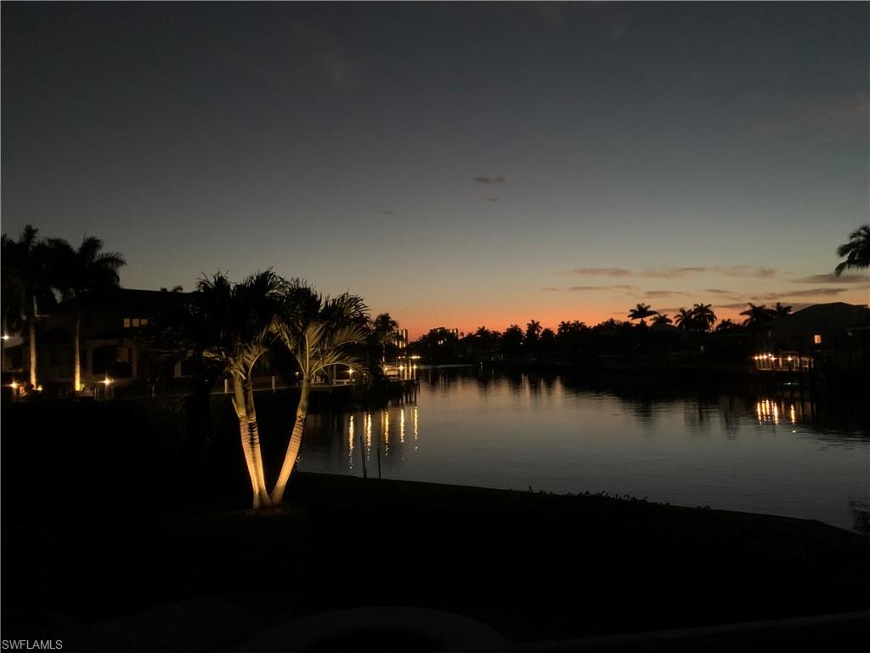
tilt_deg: +2.9
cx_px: 435
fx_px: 653
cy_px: 326
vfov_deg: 53.1
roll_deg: +1.5
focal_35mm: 26
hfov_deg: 67.3
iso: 1000
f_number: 1.8
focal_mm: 4.25
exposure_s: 1/16
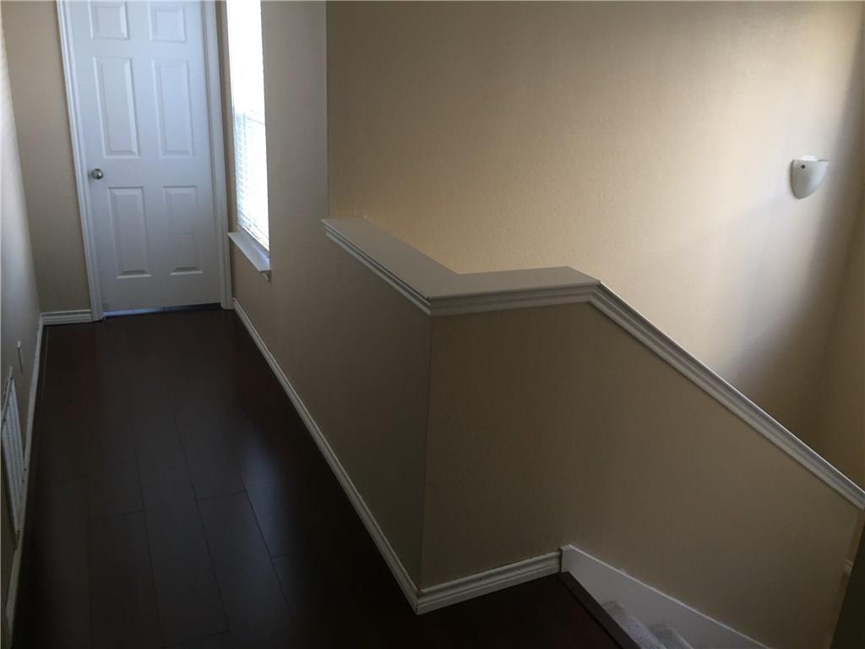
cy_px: 324
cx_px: 432
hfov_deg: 61.7
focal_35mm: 29
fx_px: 725
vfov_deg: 48.2
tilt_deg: -19.2
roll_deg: -3.9
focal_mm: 4.15
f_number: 2.2
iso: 100
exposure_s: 1/30
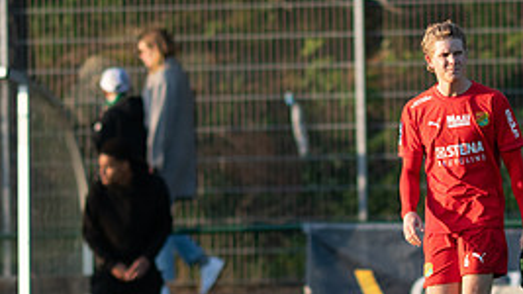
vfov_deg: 1.1
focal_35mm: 1057
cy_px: 172
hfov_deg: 2.0
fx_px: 14654
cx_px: 488
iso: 360
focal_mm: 300
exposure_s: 1/1600
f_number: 3.2
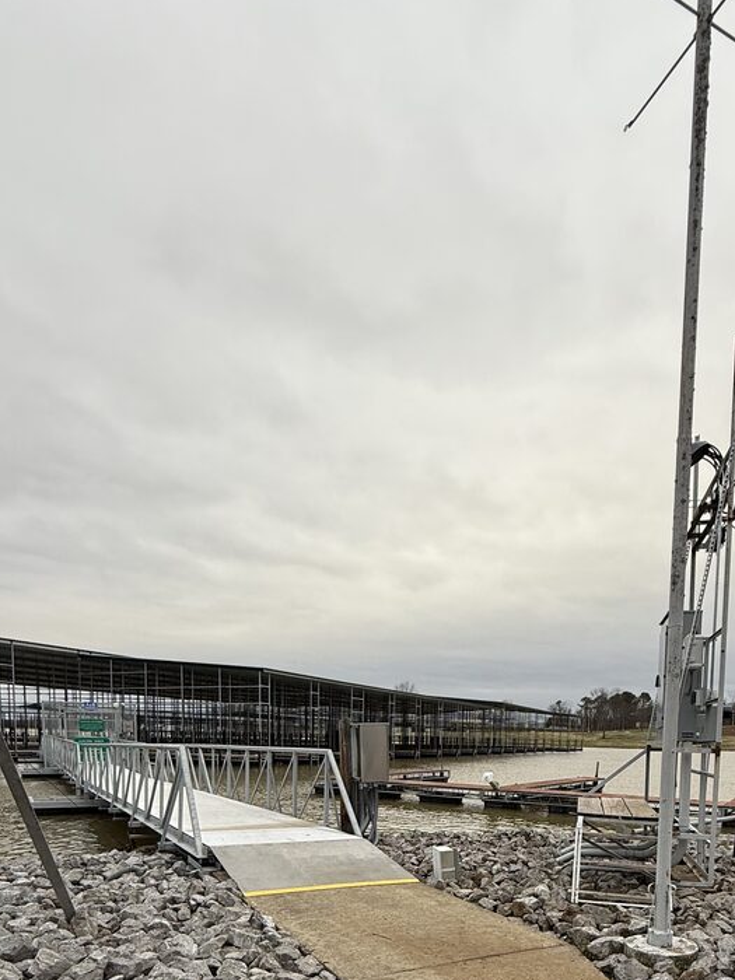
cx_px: 451
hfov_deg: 56.3
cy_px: 809
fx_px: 679
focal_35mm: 24
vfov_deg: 64.1
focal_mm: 2.22
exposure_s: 1/153
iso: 50
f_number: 2.2
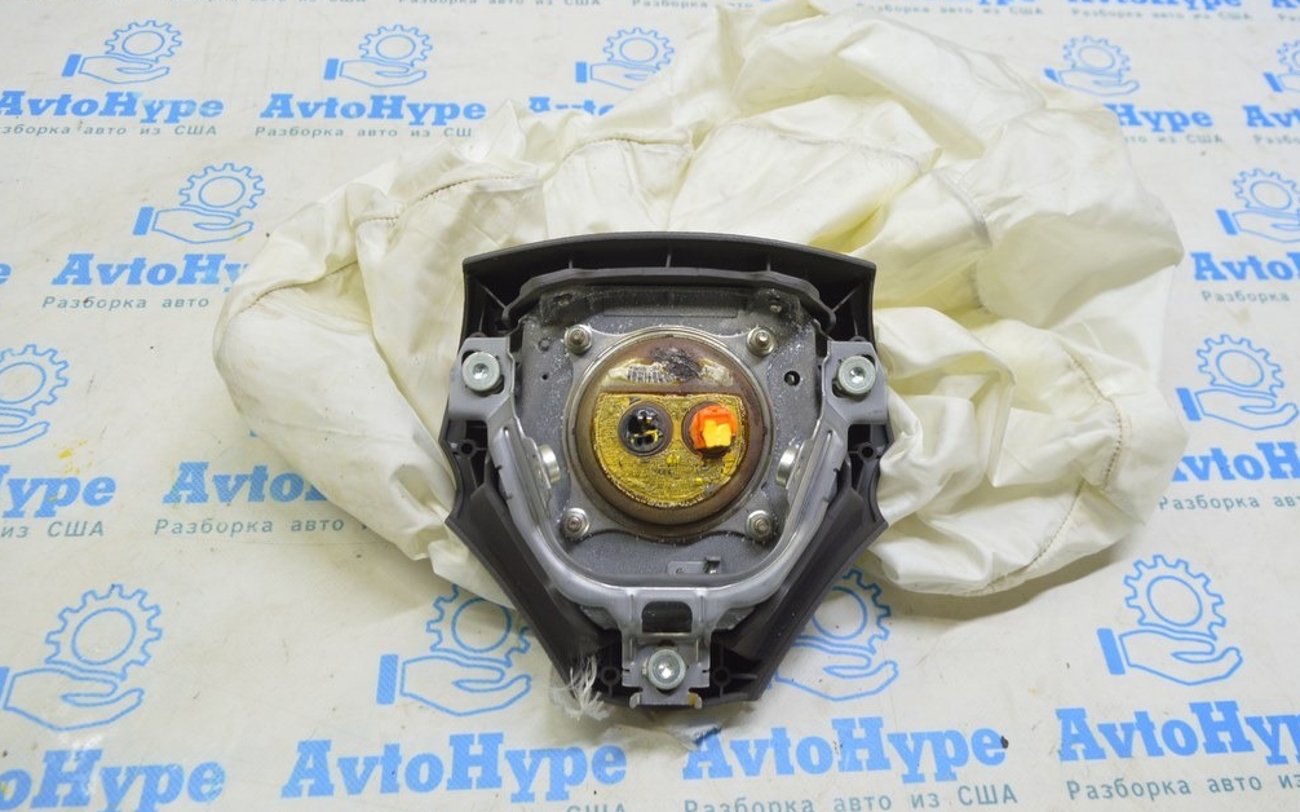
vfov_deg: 44.5
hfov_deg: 66.5
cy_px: 392
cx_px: 656
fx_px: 992
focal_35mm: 28
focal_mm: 18
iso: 400
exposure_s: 1/15
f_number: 5.6
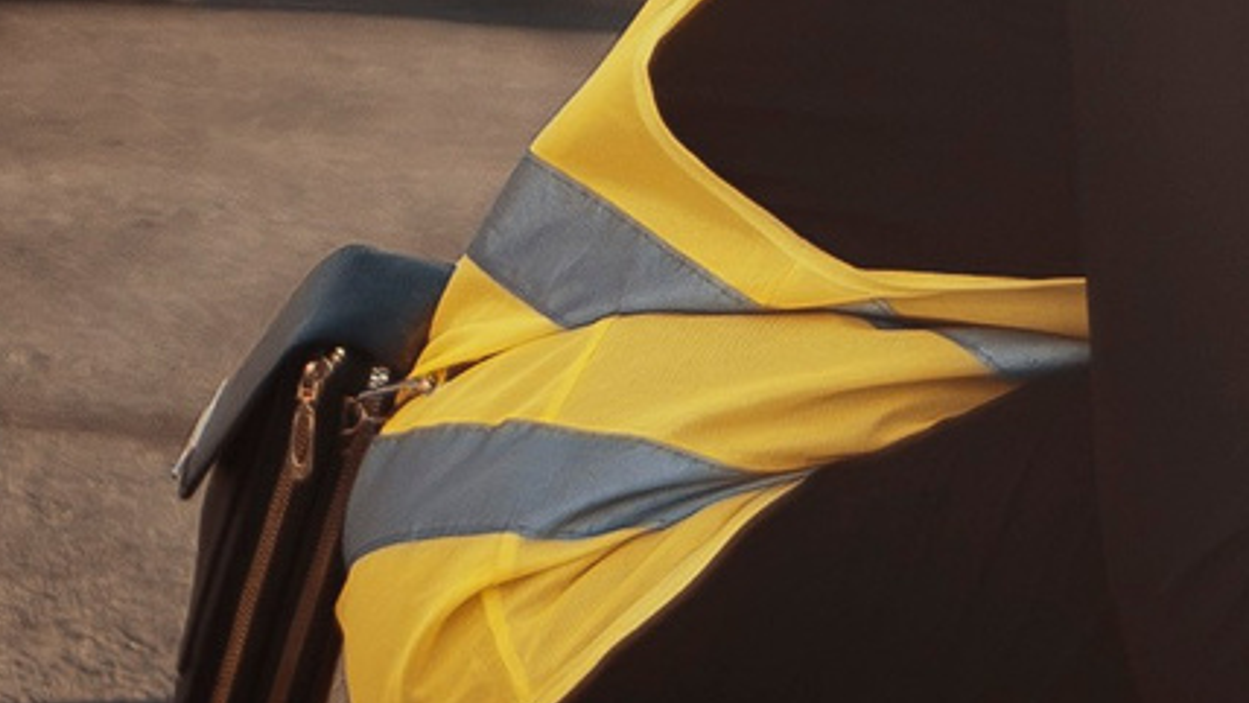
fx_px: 7056
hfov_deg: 9.9
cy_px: 179
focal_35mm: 213
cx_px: 1544
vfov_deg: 5.7
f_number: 1.2
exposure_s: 1/2500
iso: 100
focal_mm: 23
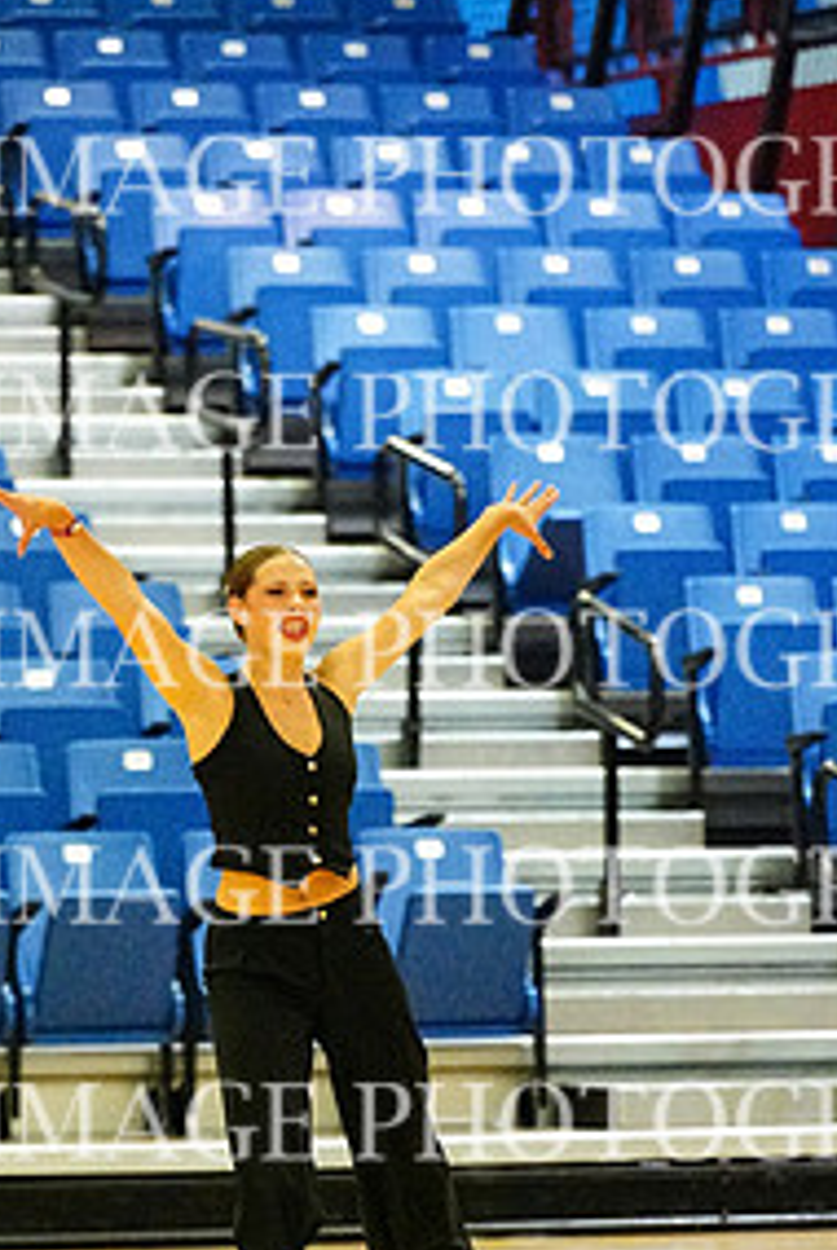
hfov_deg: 4.5
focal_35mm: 306
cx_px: 324
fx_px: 10645
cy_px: 1004
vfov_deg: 6.7
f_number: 2.8
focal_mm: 150
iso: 25600
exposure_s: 1/1600
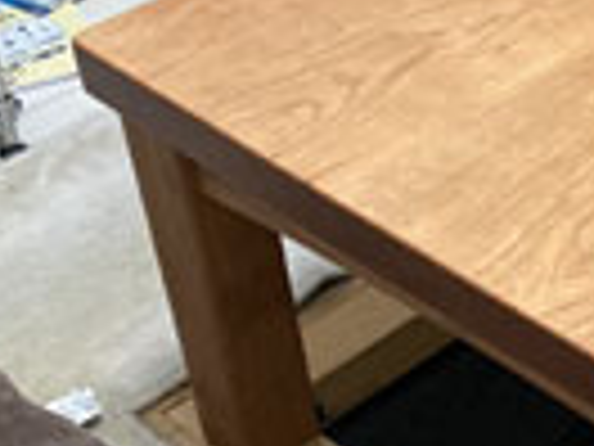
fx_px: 1750
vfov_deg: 14.5
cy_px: 284
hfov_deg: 17.0
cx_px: 950
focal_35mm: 102
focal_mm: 3.99
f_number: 1.8
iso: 250
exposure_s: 1/60
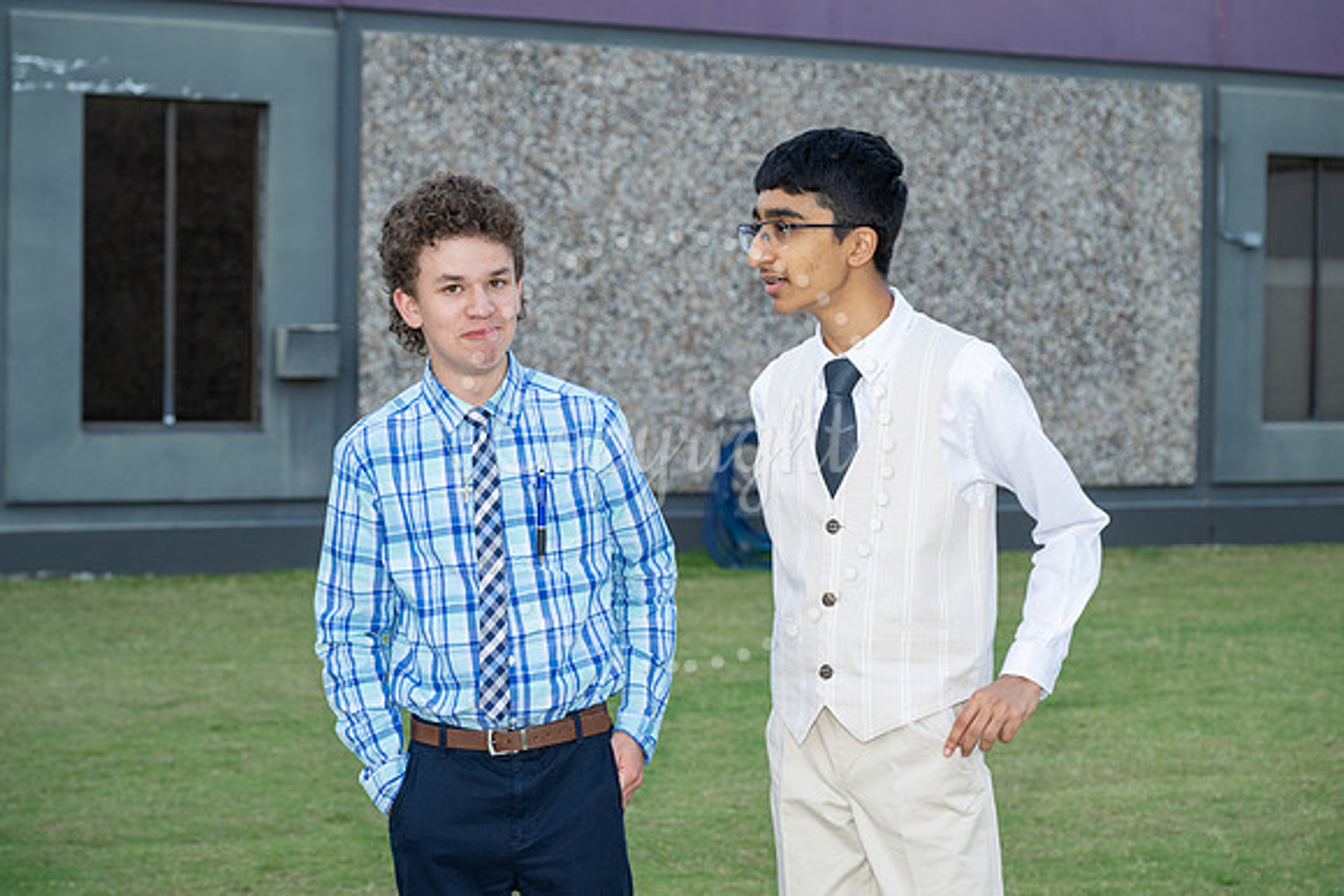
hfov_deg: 24.2
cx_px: 672
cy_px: 448
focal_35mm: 84
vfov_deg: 16.3
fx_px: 3137
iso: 640
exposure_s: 1/60
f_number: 5.6
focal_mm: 84
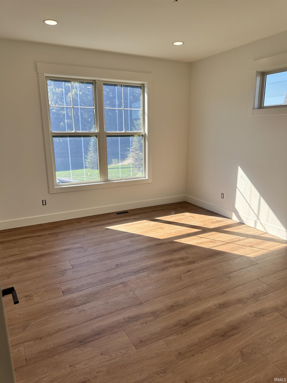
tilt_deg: -13.2
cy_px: 192
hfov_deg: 56.8
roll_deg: -0.5
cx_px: 144
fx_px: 265
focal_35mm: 24
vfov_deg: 71.6
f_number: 1.78
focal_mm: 6.86
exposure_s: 1/962
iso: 80
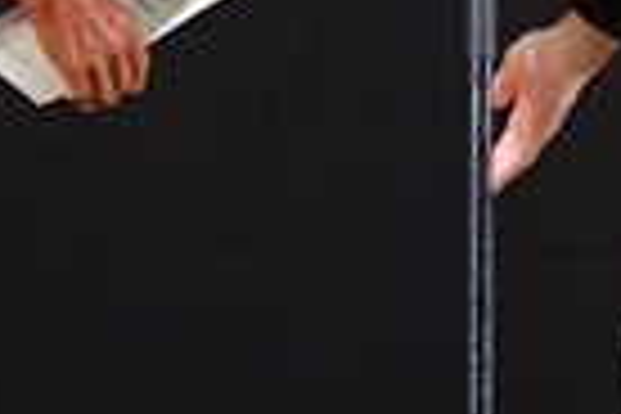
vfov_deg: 1.1
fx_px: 21854
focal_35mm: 1267
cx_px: 412
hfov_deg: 1.6
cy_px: 27
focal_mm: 150
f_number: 5.6
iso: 3200
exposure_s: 1/400
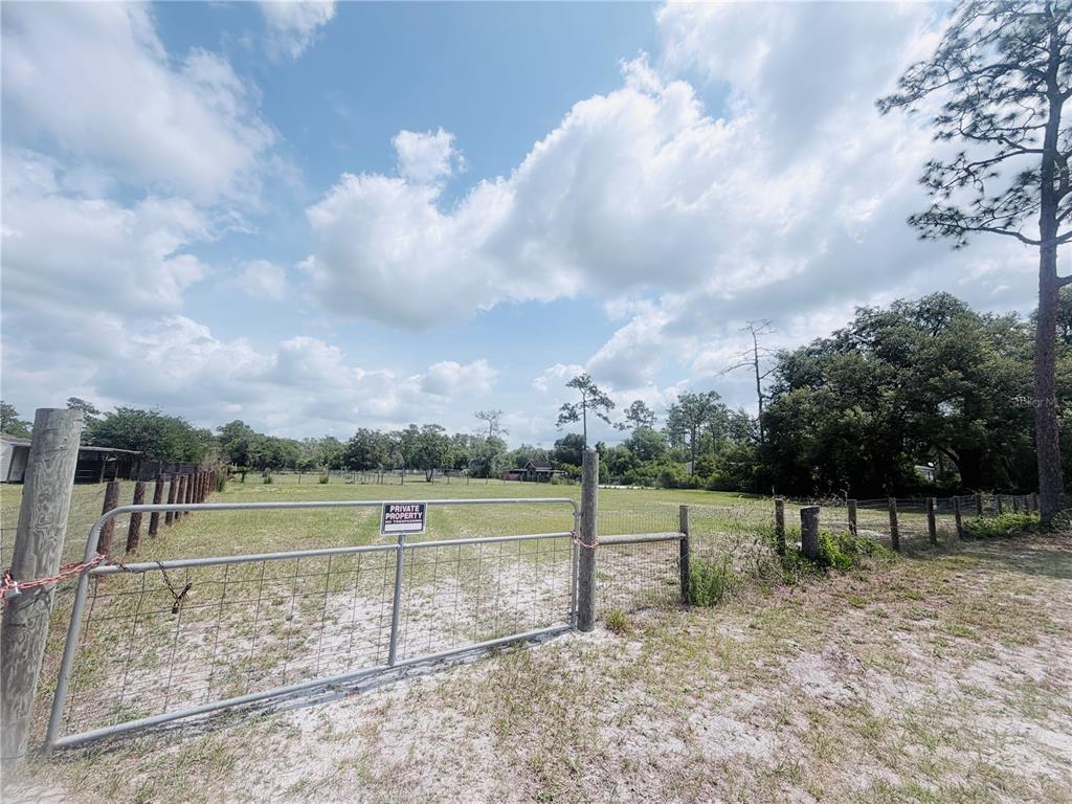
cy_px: 402
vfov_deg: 85.7
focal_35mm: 14
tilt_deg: +9.2
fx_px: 434
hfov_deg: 102.1
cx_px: 536
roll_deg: -1.2
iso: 20
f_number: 2.2
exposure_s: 1/1656
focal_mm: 2.22
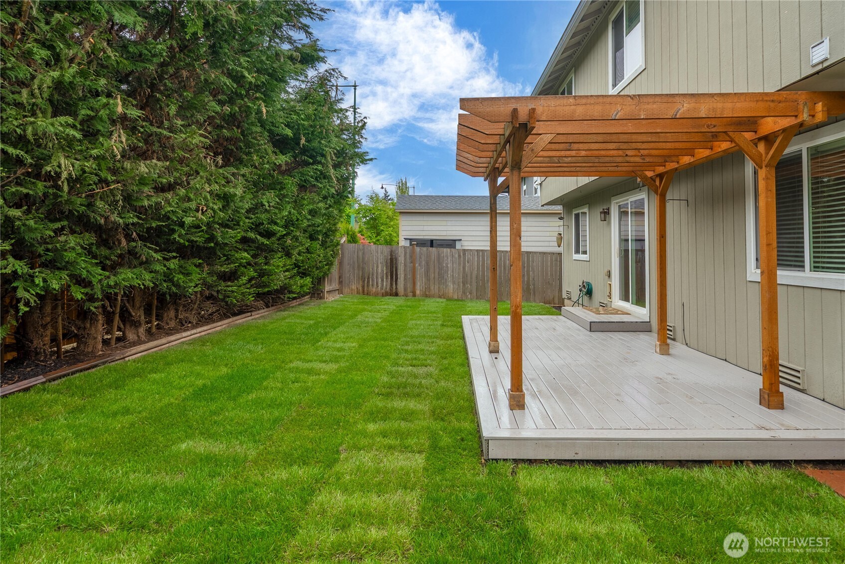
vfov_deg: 67.4
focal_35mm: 18
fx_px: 423
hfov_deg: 90.0
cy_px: 282
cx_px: 422
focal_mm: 18
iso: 125
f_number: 7.1
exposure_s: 1/30
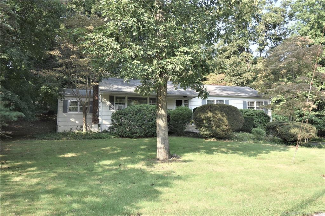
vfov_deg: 43.6
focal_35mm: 30
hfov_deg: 61.9
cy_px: 108
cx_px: 162
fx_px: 271
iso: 280
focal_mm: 20
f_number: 5.6
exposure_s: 1/250
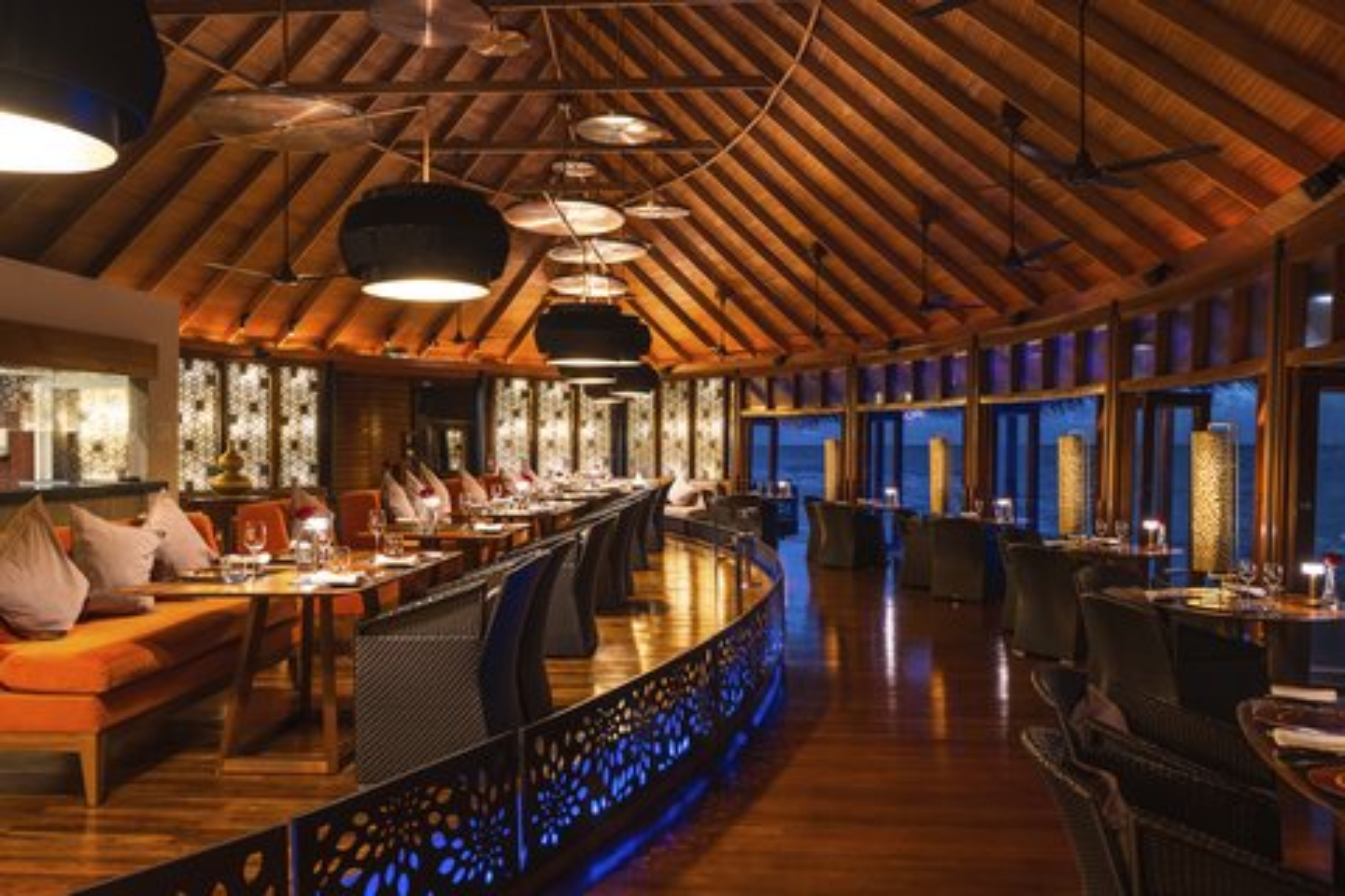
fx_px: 1061
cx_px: 654
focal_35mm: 28
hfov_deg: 64.7
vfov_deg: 45.8
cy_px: 438
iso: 320
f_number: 9
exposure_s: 1.3
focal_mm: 27.5
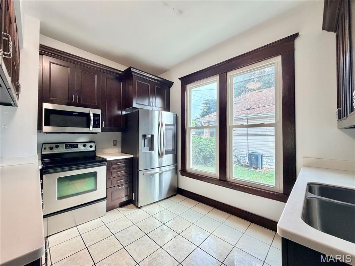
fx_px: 144
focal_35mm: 14
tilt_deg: +1.0
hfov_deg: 102.1
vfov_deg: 85.7
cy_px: 133
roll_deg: +0.7
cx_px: 178
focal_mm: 2.22
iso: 400
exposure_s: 1/60
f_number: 2.2
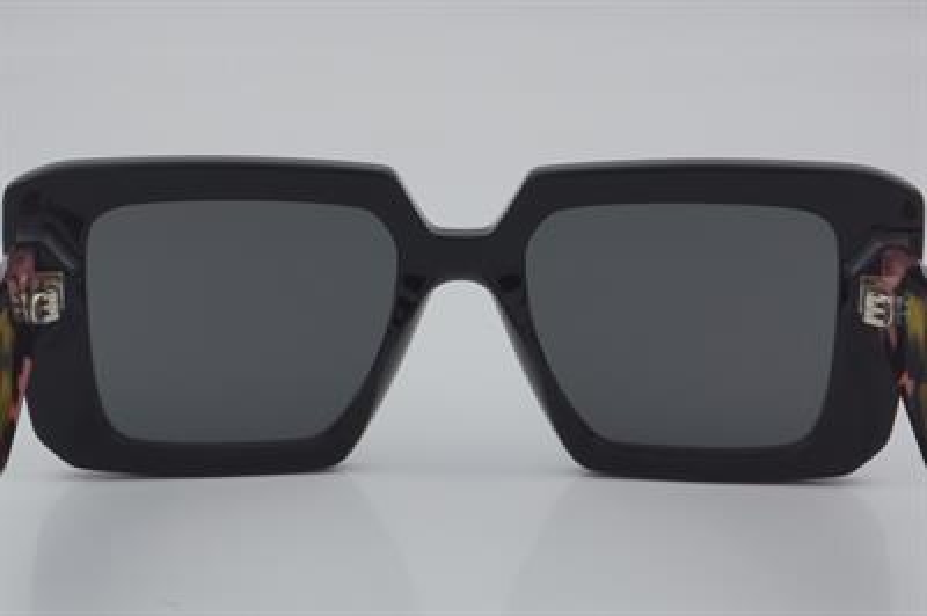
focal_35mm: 82
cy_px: 308
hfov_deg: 24.6
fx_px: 2123
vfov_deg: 16.5
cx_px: 464
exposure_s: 1/4
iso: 100
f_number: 32
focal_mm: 55
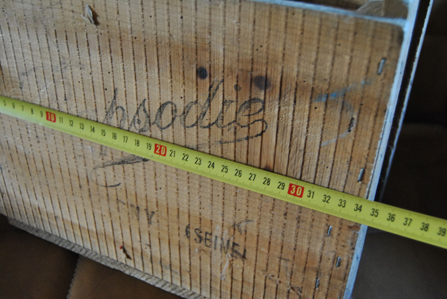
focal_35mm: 39
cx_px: 224
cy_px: 150
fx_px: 485
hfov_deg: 49.5
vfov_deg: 34.3
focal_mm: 26
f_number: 4
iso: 800
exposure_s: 1/30
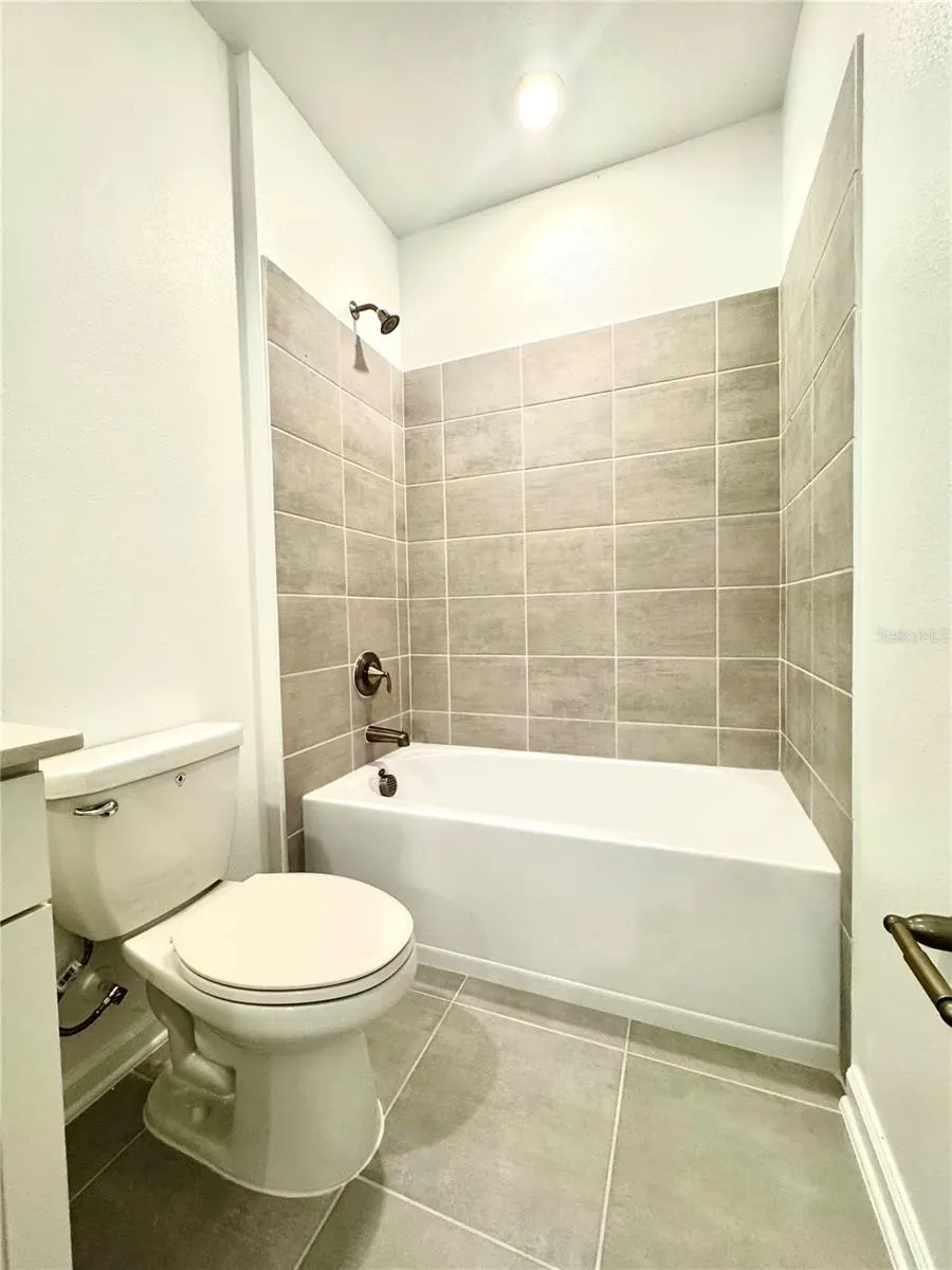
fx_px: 513
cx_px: 476
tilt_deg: -2.1
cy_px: 635
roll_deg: +1.8
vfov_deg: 102.1
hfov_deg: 85.7
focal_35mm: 14
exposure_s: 1/120
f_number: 2.2
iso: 250
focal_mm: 2.22
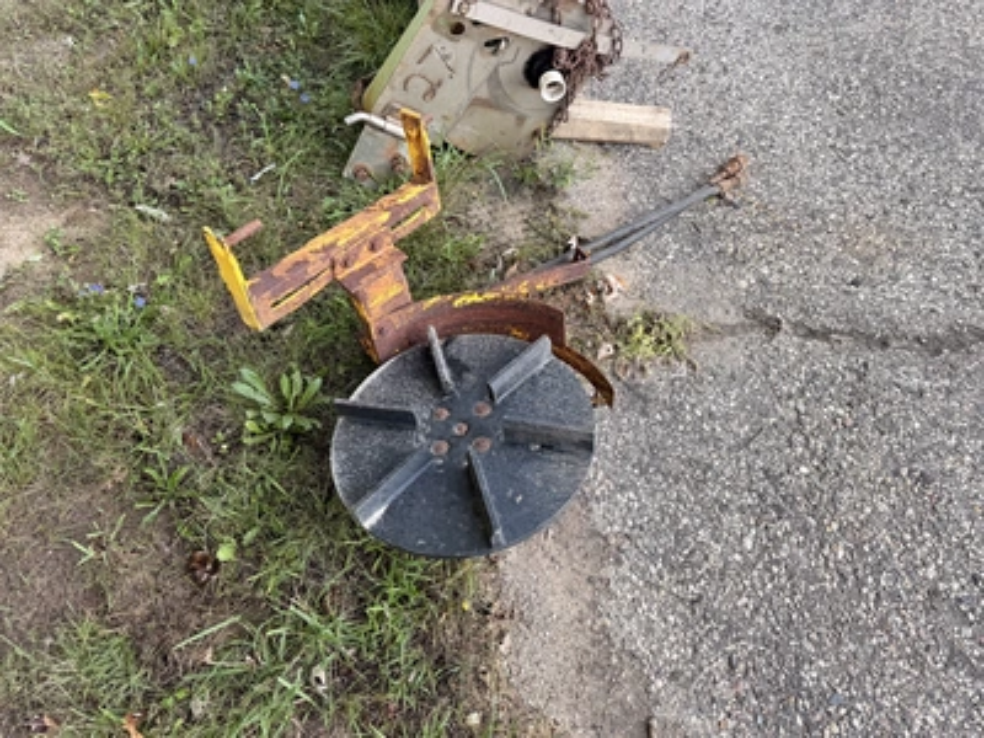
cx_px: 492
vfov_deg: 56.8
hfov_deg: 71.6
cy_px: 369
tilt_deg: -47.6
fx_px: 682
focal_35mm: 24
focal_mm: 6.76
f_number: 1.78
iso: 80
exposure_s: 1/461
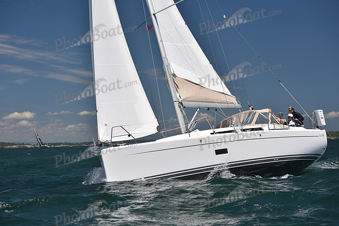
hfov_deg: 21.2
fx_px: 904
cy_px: 113
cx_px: 168
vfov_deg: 14.3
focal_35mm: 96
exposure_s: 1/1000
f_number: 5.6
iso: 200
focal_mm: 95
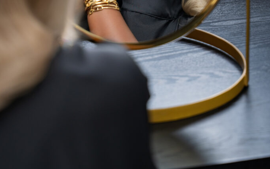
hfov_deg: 15.5
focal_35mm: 135
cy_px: -32
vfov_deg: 9.6
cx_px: 135
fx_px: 993
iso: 250
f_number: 2.8
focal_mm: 58.7
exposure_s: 1/160
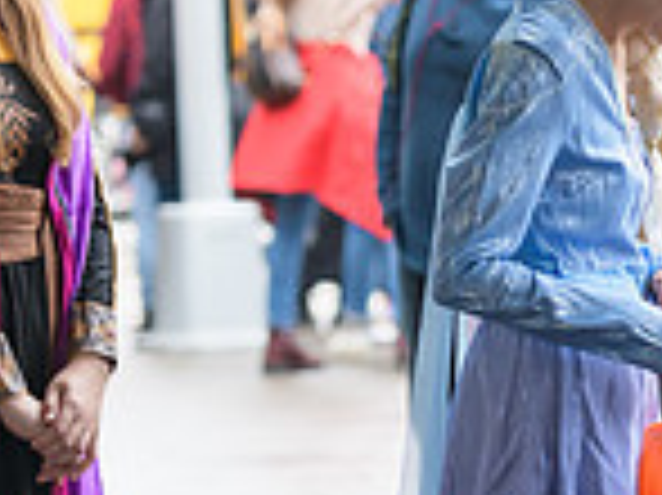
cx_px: 617
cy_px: 173
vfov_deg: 3.9
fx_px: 7242
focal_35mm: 379
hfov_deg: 5.2
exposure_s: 1/250
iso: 400
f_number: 3.2
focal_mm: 100
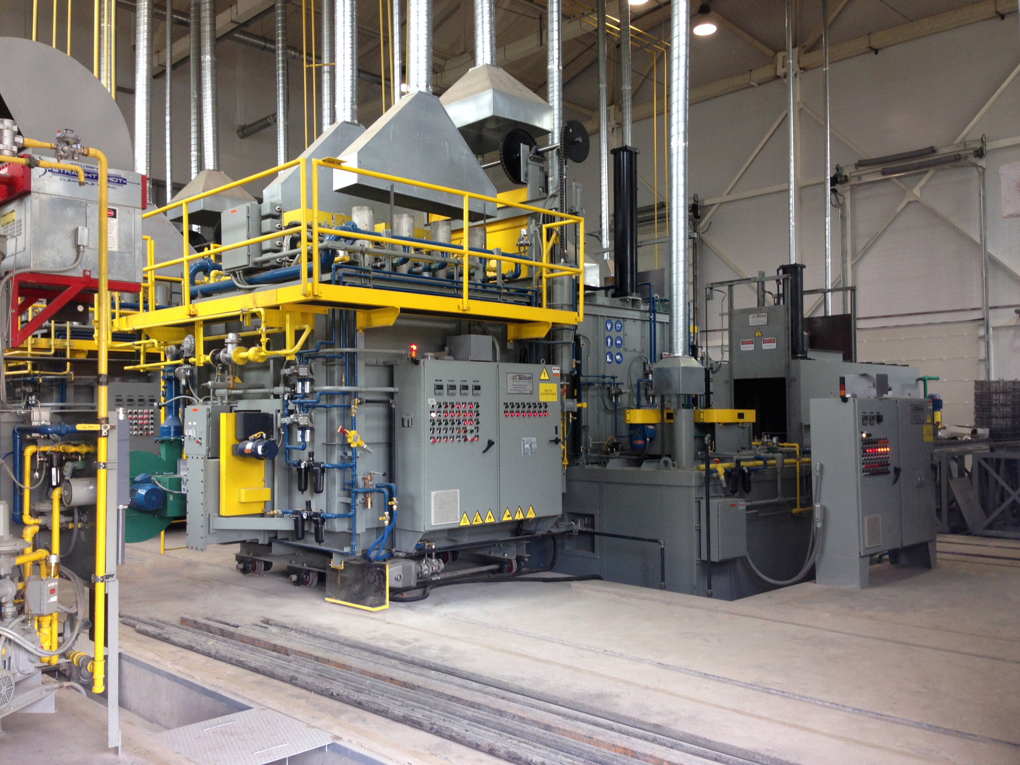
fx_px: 972
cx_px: 510
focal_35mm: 33
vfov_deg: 42.9
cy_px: 382
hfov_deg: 55.4
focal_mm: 4.12
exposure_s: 1/30
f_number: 2.4
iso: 50
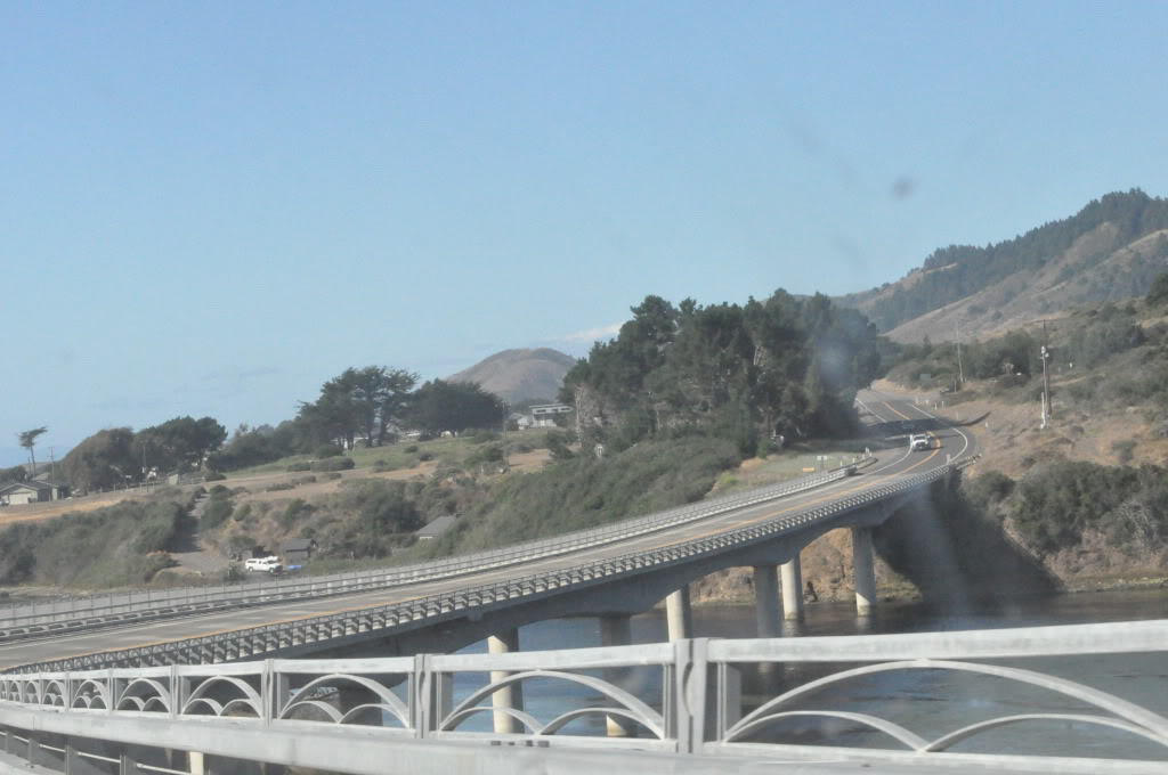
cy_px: 388
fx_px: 3402
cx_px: 584
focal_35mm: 105
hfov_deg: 19.5
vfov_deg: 13.0
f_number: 22
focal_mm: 70
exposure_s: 1/1250
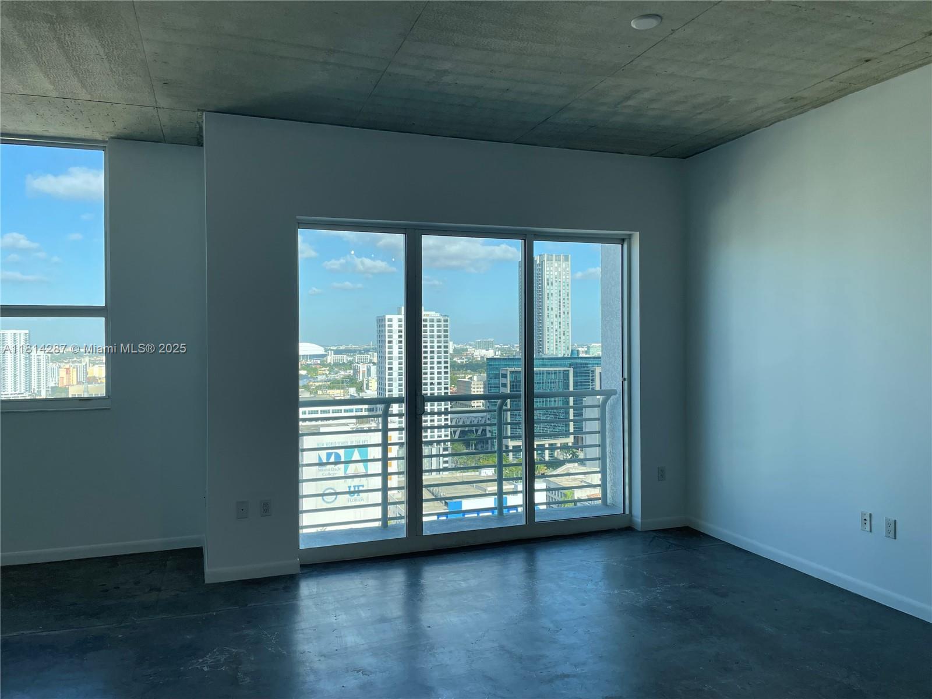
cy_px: 350
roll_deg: +0.2
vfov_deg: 53.1
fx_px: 700
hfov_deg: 67.3
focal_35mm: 26
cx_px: 466
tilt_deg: +0.0
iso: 32
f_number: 1.6
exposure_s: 1/1125
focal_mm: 4.2
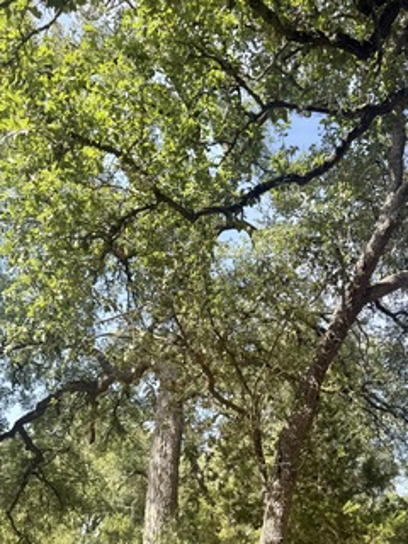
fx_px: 566
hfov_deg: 39.4
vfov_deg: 50.3
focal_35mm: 36
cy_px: 367
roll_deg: +3.6
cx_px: 252
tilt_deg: +17.9
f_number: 1.78
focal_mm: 6.76
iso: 80
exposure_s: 1/1018
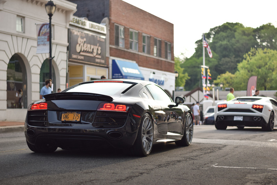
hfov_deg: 27.0
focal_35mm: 75
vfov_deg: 18.2
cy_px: 92
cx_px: 138
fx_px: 577
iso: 400
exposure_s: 1/4000
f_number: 1.8
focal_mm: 50
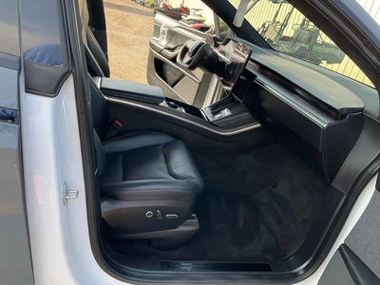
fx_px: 318
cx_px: 190
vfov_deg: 48.2
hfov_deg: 61.7
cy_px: 142
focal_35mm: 29
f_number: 1.8
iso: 20
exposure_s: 1/165
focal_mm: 3
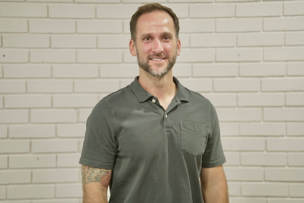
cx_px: 152
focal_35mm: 102
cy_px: 102
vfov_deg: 13.4
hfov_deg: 20.0
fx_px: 861
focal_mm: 102
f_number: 2.8
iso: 1000
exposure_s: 1/80
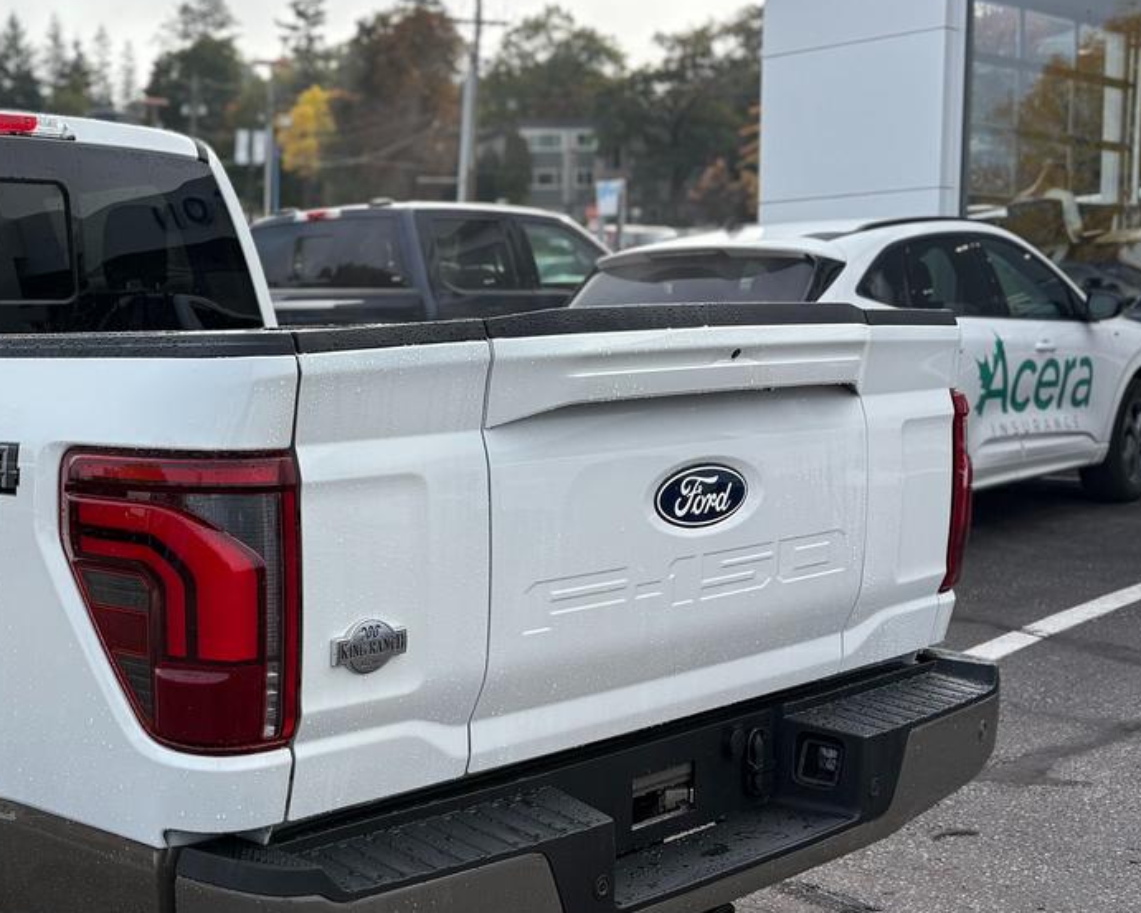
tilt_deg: -5.9
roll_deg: +0.8
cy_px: 480
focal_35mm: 47
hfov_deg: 37.0
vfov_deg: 32.1
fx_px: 1587
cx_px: 109
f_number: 1.6
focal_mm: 5.96
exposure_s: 1/2075
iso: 64
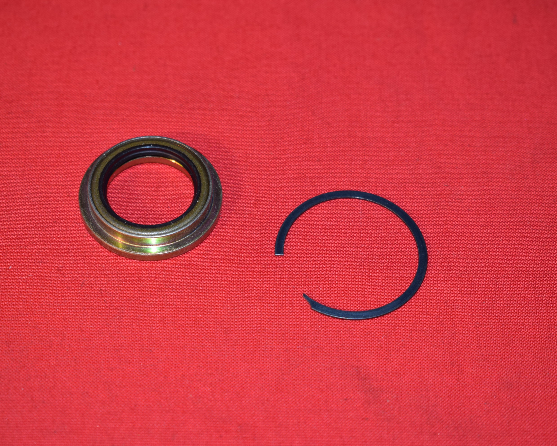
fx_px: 1542
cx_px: 250
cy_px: 224
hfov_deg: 20.5
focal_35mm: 94
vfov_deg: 16.4
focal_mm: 55
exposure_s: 1/30
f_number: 5.6
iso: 400
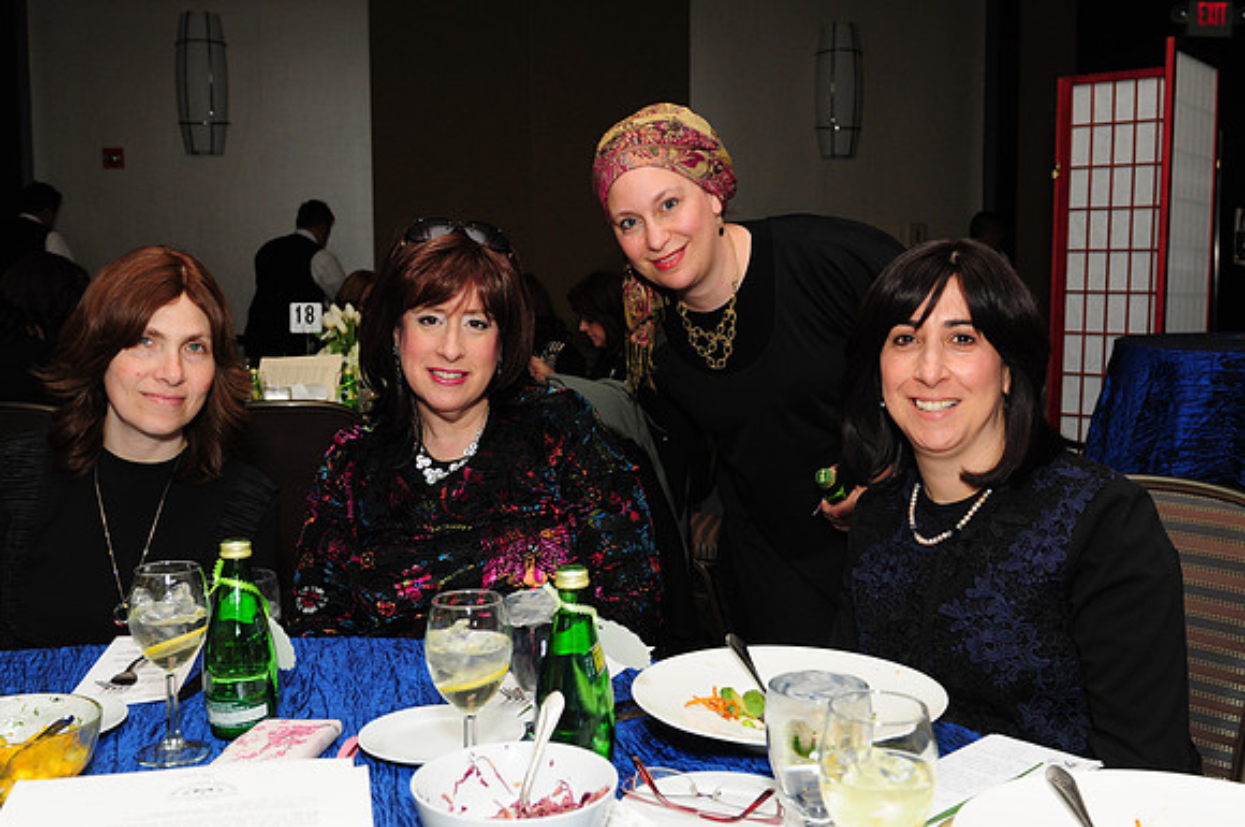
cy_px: 414
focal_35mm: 36
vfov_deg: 36.8
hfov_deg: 53.2
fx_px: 1243
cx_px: 622
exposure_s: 1/60
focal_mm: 24
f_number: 5
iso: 500
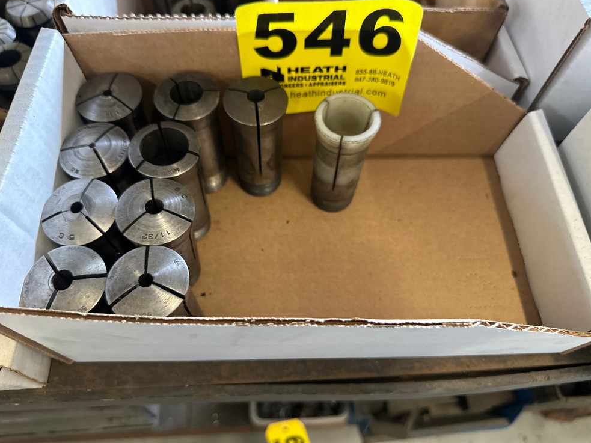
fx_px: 427
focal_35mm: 25
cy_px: 222
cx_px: 288
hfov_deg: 69.4
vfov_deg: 54.9
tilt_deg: -60.2
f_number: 1.78
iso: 500
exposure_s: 1/60
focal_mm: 6.86
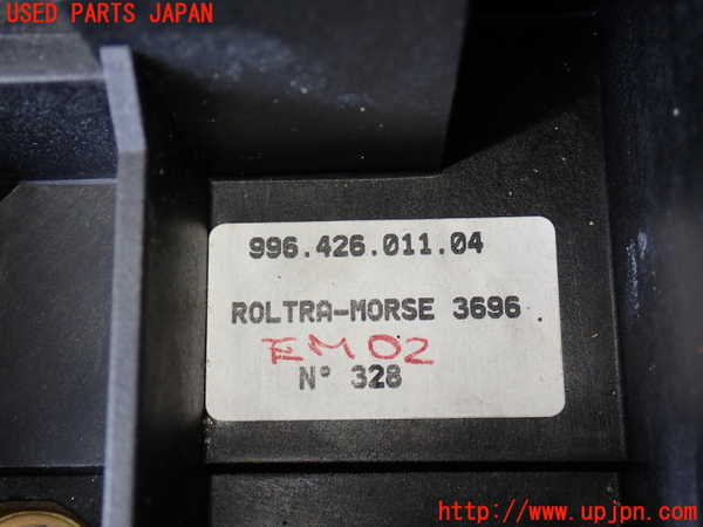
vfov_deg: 30.9
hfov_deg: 40.4
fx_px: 955
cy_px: 264
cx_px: 352
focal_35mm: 47
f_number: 3.1
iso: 200
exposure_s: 1/50
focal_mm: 8.4
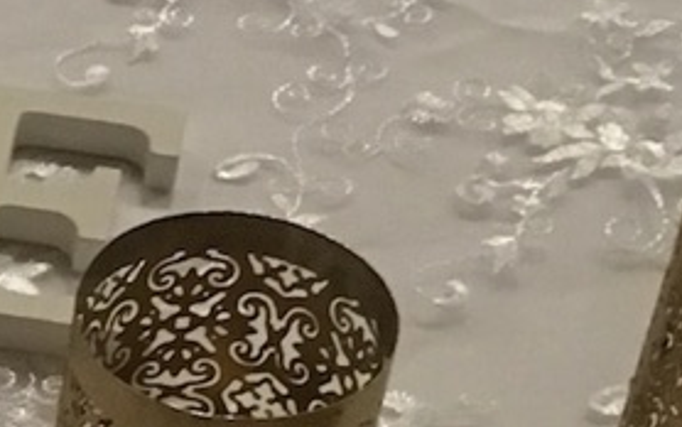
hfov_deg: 10.9
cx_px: -640
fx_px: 3291
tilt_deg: -48.1
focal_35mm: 177
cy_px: 802
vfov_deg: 7.2
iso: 250
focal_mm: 4.15
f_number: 2.2
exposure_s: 1/33
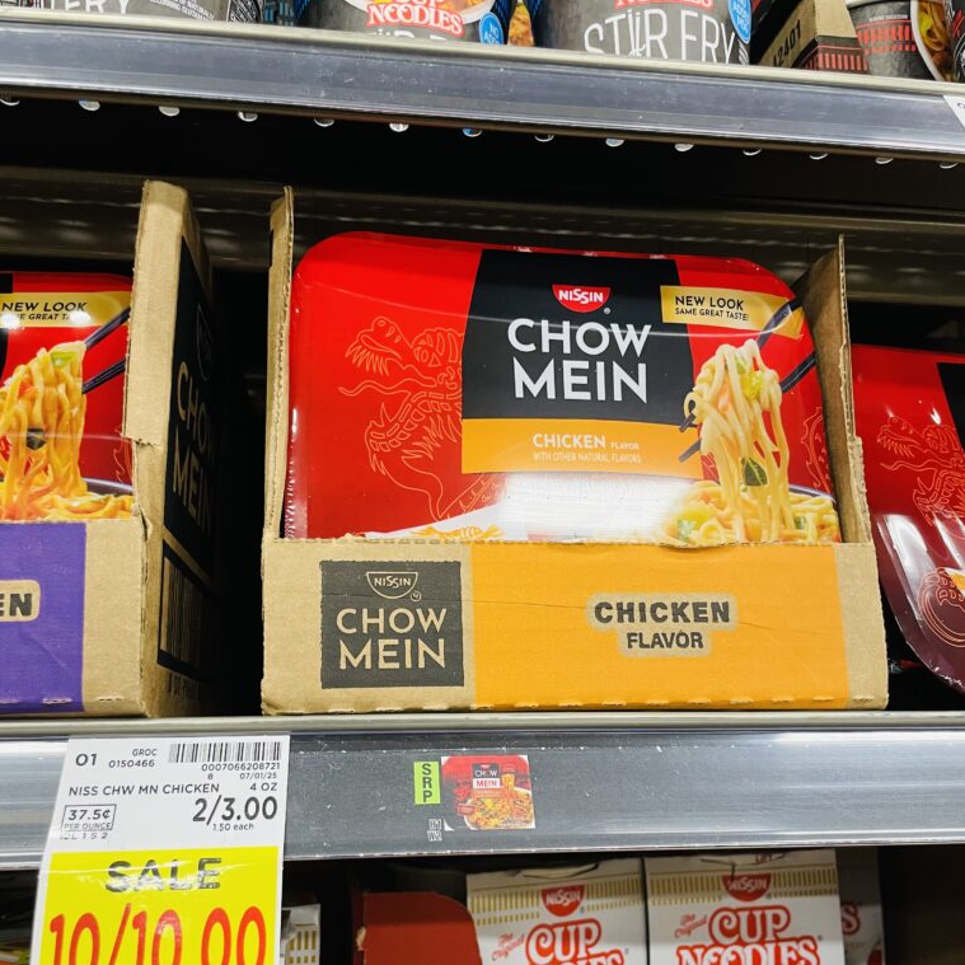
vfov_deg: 52.2
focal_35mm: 31
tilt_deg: +7.7
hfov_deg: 52.5
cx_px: 486
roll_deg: -0.3
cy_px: 577
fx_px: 978
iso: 125
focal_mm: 4.2
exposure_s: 1/60
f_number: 1.6
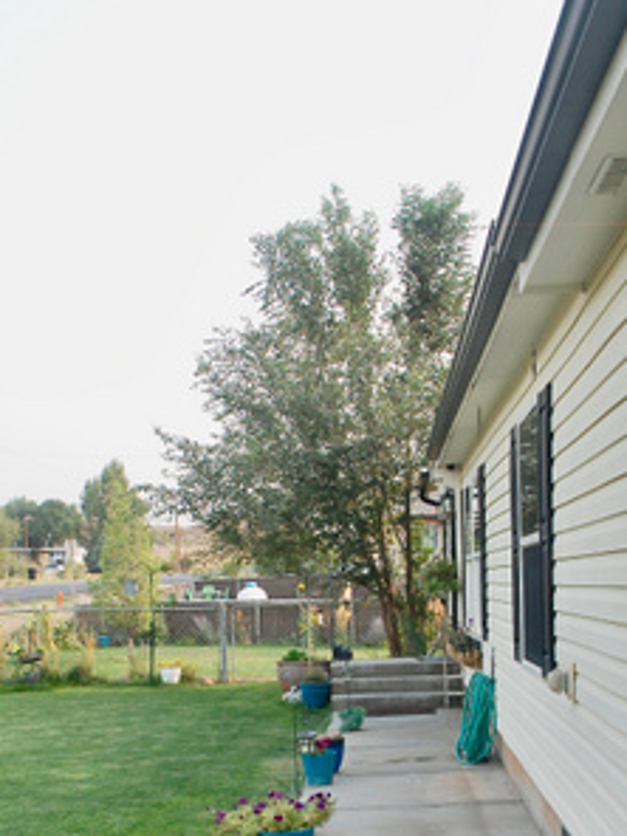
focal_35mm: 54
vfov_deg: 34.7
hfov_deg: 27.1
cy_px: 652
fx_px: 1299
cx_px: 244
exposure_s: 1/125
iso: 400
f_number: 9
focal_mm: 23
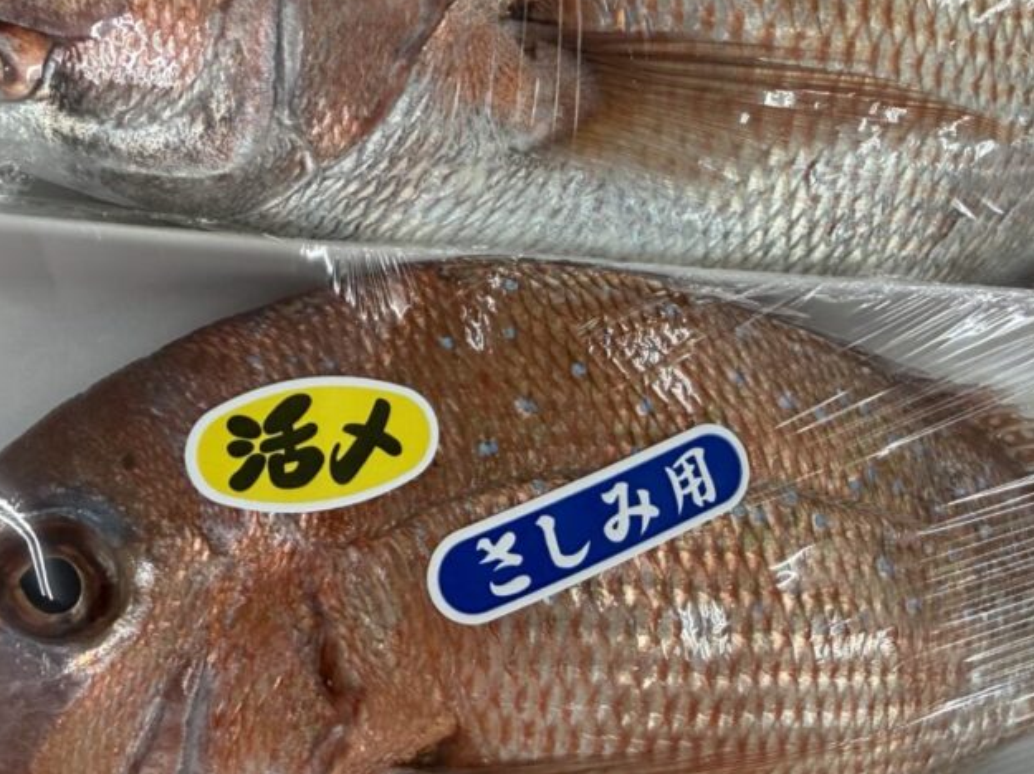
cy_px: 223
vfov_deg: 34.6
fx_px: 1224
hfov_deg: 45.7
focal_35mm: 41
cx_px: 586
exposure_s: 1/120
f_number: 2.2
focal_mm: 2.22
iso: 160
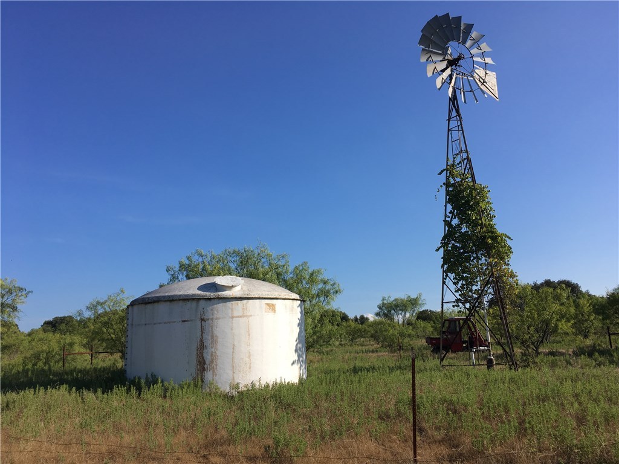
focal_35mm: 29
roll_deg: +2.5
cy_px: 232
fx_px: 519
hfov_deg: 61.7
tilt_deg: +12.9
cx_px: 310
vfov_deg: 48.2
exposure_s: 1/1570
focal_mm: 4.15
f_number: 2.2
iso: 25
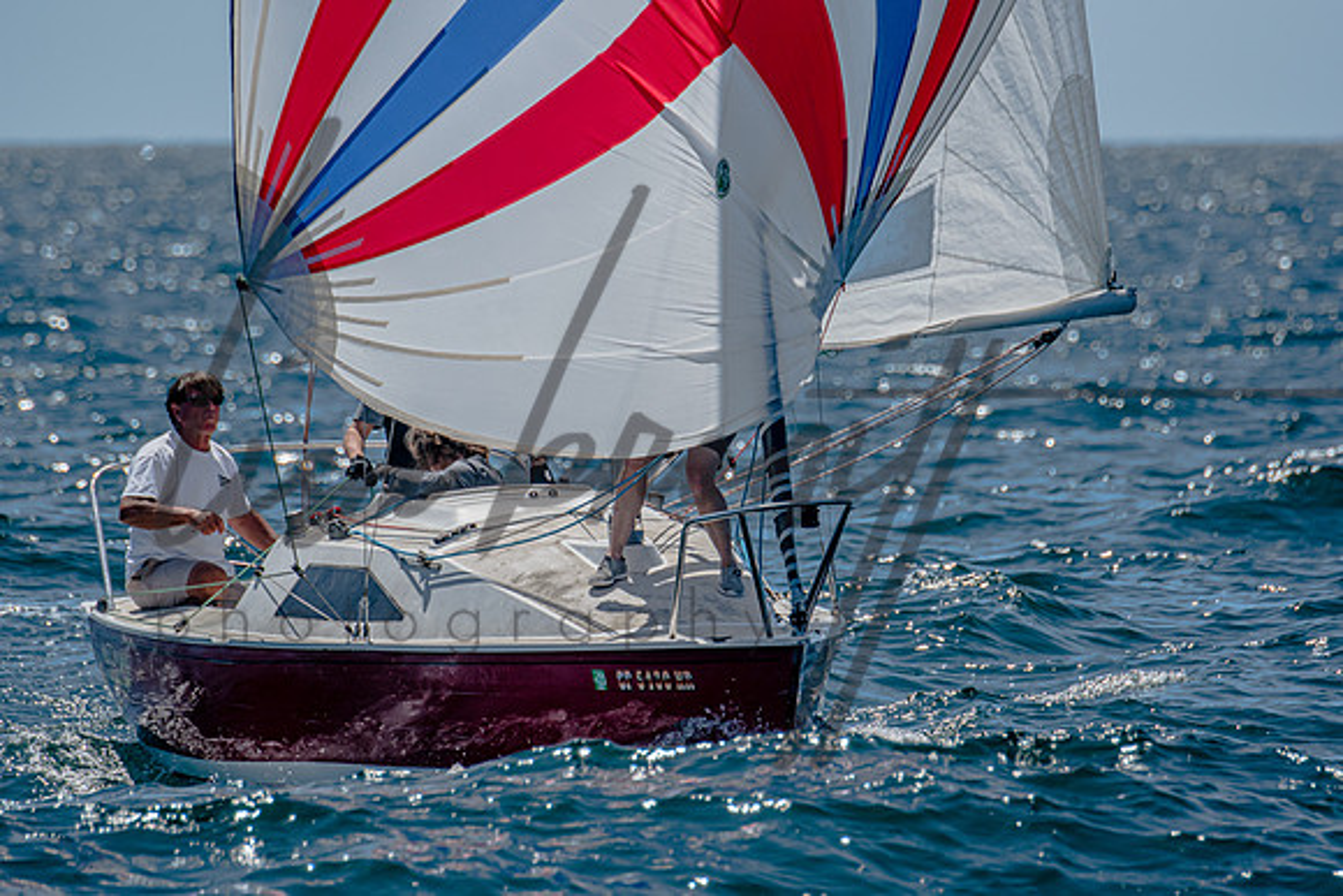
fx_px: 23351
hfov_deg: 3.3
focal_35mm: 626
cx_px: 688
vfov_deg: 2.2
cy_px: 448
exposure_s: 1/2000
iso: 200
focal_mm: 400
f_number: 5.6
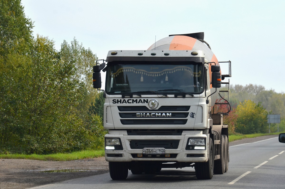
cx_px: 142
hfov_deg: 11.4
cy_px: 94
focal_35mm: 180
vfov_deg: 7.6
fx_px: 1422
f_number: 7.1
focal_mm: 120
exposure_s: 1/1250
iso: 250
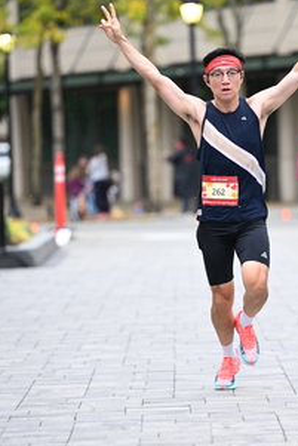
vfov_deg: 7.1
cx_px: 259
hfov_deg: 4.7
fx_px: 3621
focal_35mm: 292
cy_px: 237
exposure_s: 1/1250
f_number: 2.8
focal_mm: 160
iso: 1250
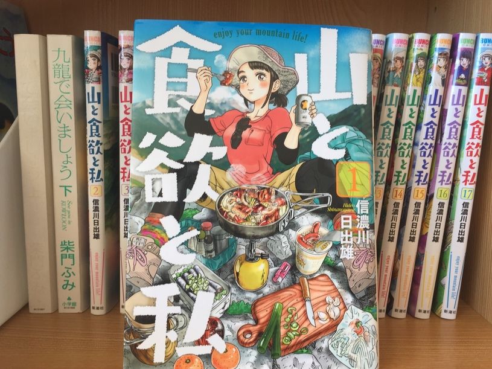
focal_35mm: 29
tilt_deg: -8.3
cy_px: 184
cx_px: 246
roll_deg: -1.1
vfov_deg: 48.2
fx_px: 412
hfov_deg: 61.7
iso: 32
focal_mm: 4.15
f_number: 2.2
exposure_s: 1/60
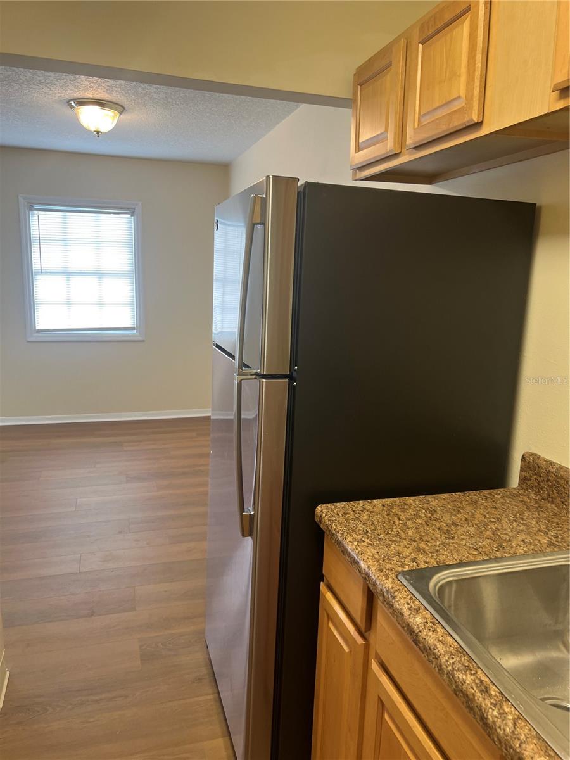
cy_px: 380
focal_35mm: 26
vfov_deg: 67.3
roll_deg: -0.7
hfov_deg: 53.1
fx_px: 571
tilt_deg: -9.6
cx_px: 285
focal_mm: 5.7
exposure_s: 1/60
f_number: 1.5
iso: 64
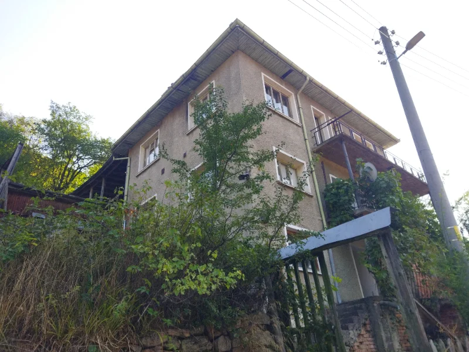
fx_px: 366
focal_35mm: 27
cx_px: 234
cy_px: 176
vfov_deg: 51.4
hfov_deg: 65.3
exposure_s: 1/1013
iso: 99
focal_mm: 4.71
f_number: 1.79
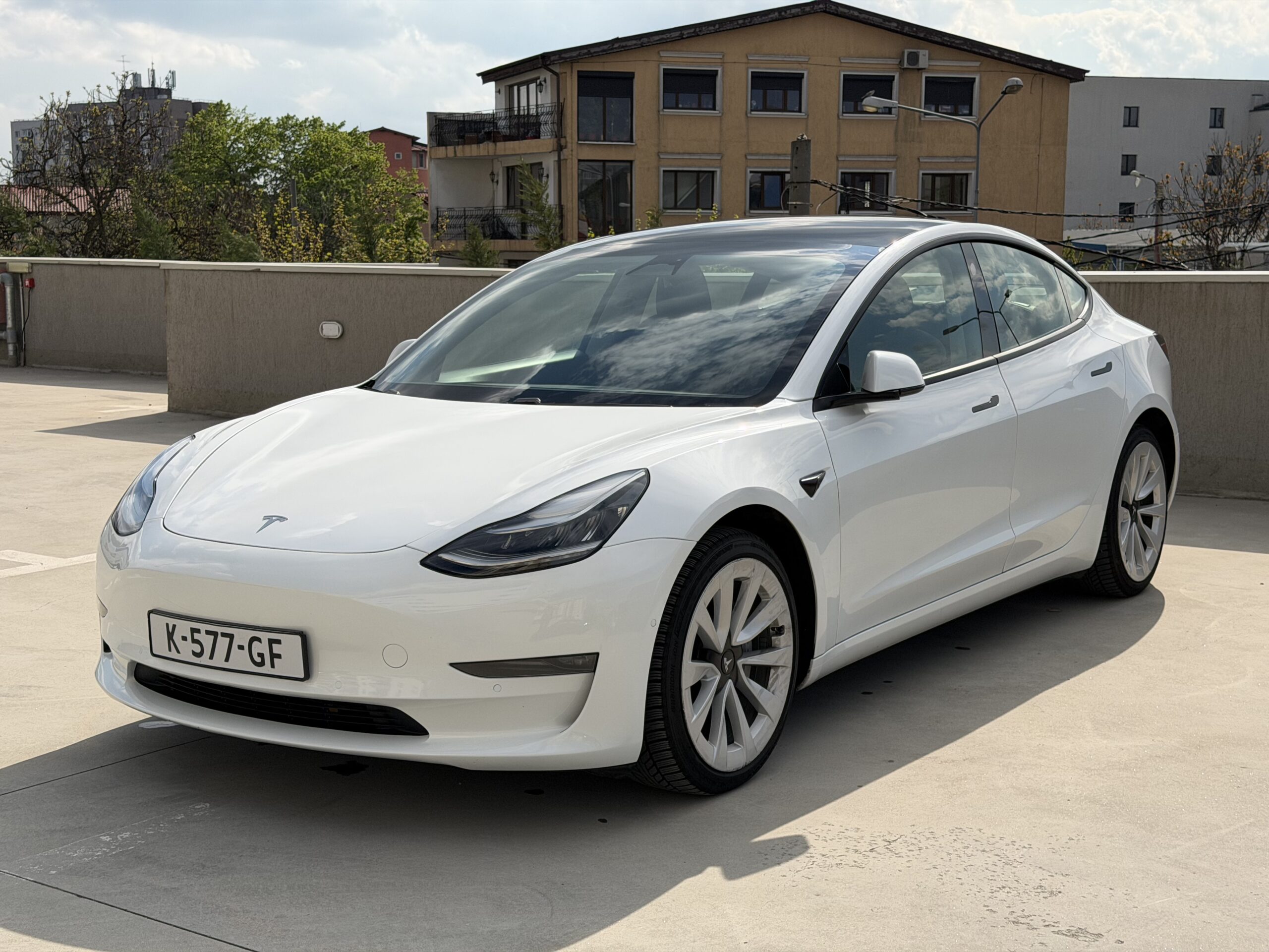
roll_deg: +0.1
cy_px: 476
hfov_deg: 39.7
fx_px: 1760
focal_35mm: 48
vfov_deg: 30.3
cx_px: 634
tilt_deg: -7.3
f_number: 1.78
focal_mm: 6.76
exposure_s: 1/8772
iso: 64
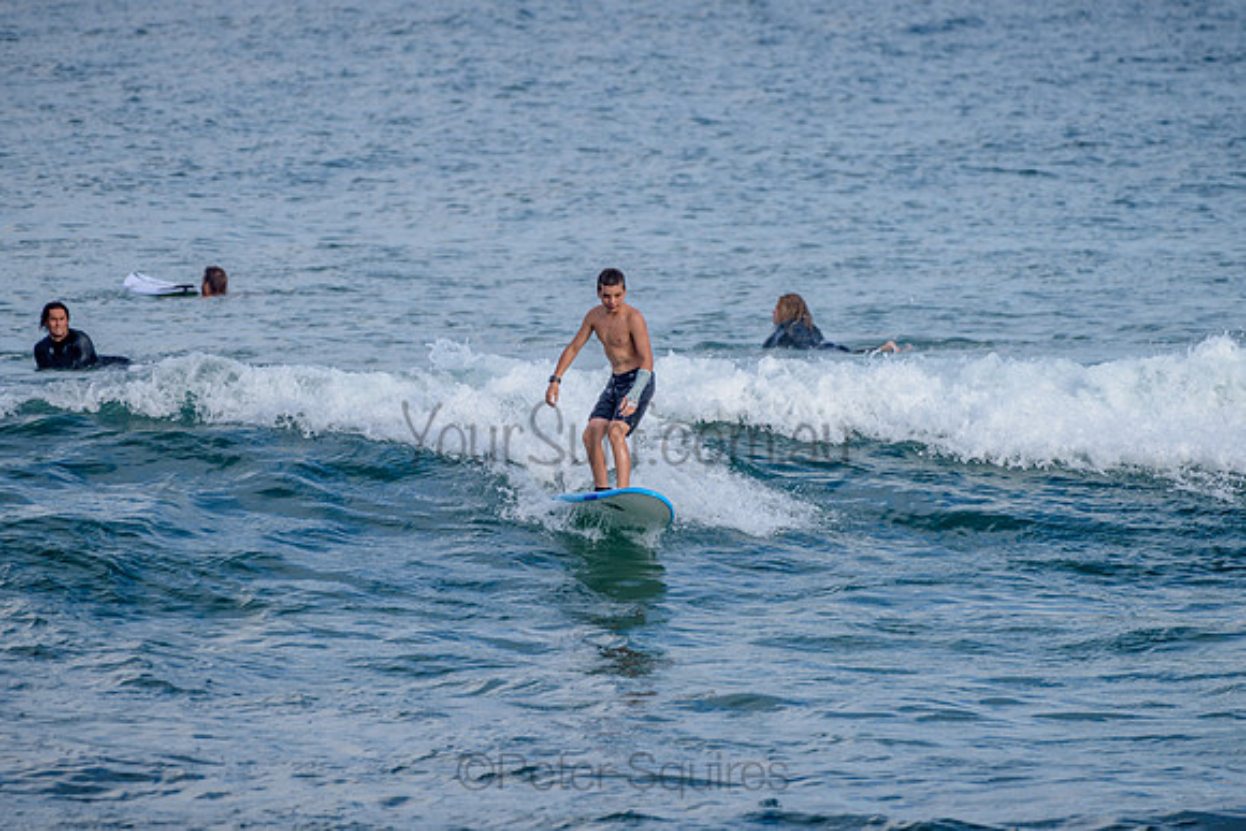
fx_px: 21188
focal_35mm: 612
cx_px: 623
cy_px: 416
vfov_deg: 2.2
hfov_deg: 3.4
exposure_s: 1/1250
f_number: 5.6
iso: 180
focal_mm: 500
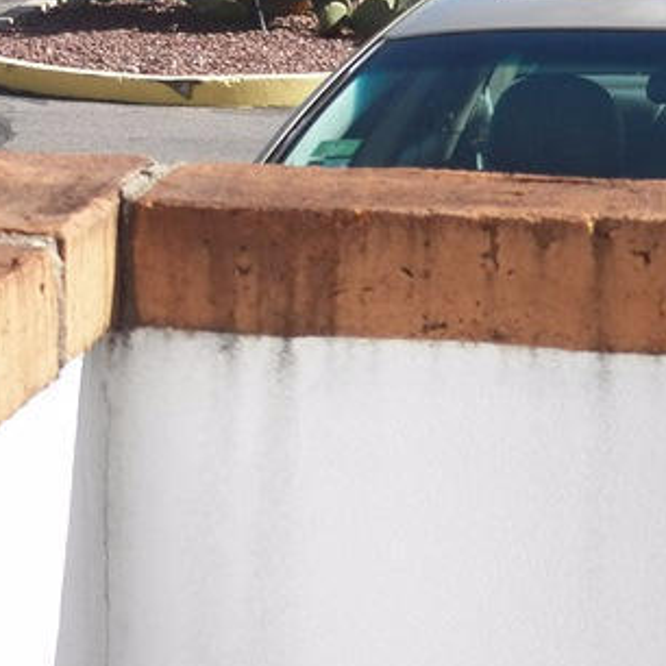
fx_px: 3526
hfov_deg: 10.3
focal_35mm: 162
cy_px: -122
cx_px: -403
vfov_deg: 10.6
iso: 125
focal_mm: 10
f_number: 4
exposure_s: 1/1000
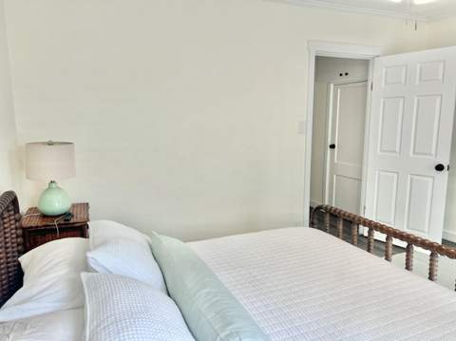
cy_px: 170
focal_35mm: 26
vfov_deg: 53.0
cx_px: 228
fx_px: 342
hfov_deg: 67.4
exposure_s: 1/121
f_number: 1.5
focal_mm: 5.7
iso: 40
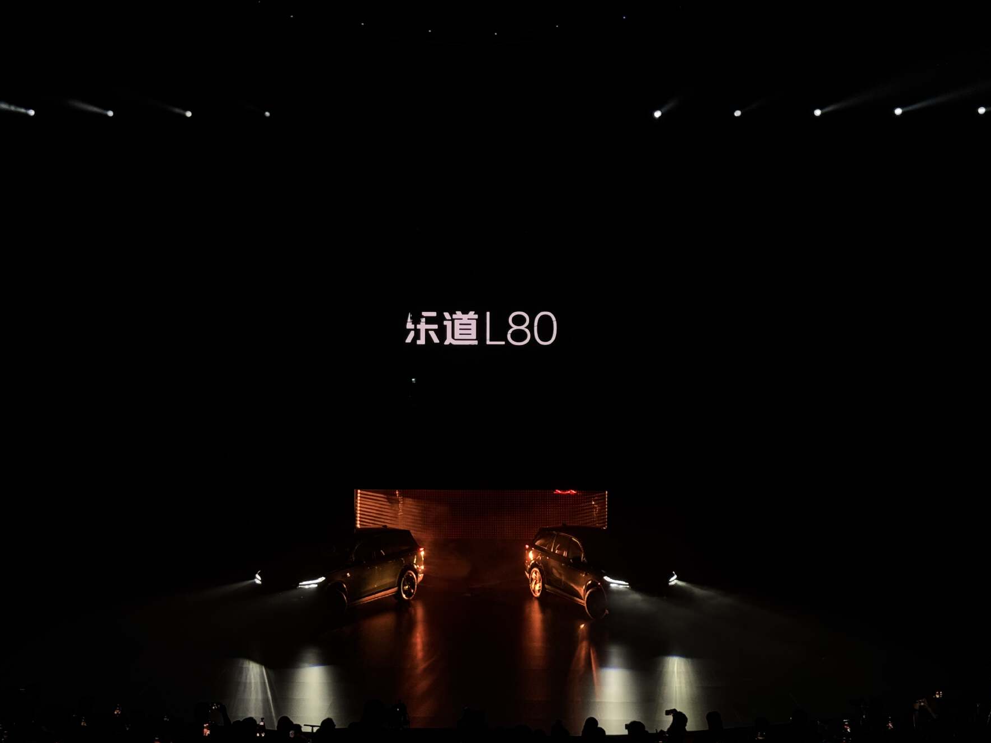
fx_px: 1489
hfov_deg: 36.8
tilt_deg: -2.5
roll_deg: +0.1
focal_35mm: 52
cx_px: 470
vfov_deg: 28.0
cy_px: 382
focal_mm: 6.76
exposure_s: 1/38
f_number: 1.78
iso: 200
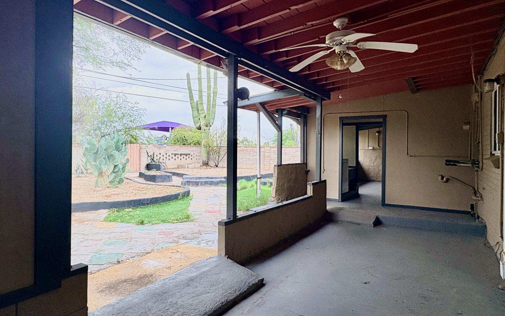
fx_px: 317
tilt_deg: +0.5
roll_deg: -0.4
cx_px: 224
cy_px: 150
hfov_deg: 76.9
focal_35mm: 23
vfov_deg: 53.0
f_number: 2.2
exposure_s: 1/459
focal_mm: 2.22
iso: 64
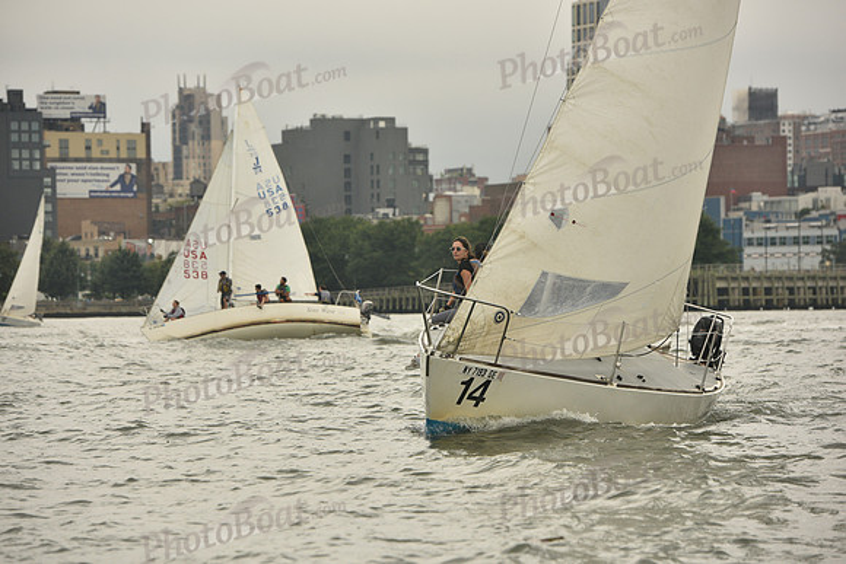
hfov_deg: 13.2
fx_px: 3643
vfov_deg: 8.9
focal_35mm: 155
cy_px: 282
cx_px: 423
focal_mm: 155
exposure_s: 1/1600
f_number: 5.6
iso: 320
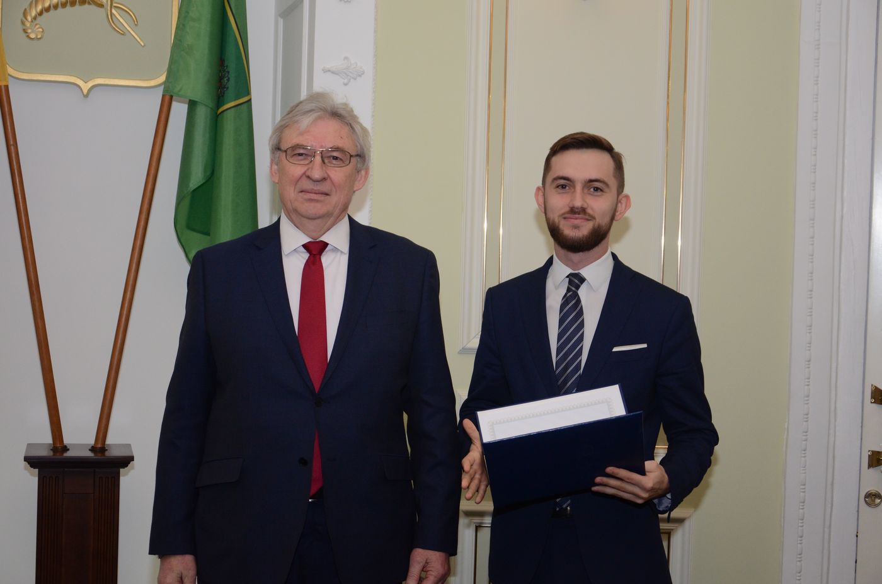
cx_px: 441
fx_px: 1540
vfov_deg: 21.5
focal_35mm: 63
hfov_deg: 32.0
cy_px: 292
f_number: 4.8
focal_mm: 42
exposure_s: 1/200
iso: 1000
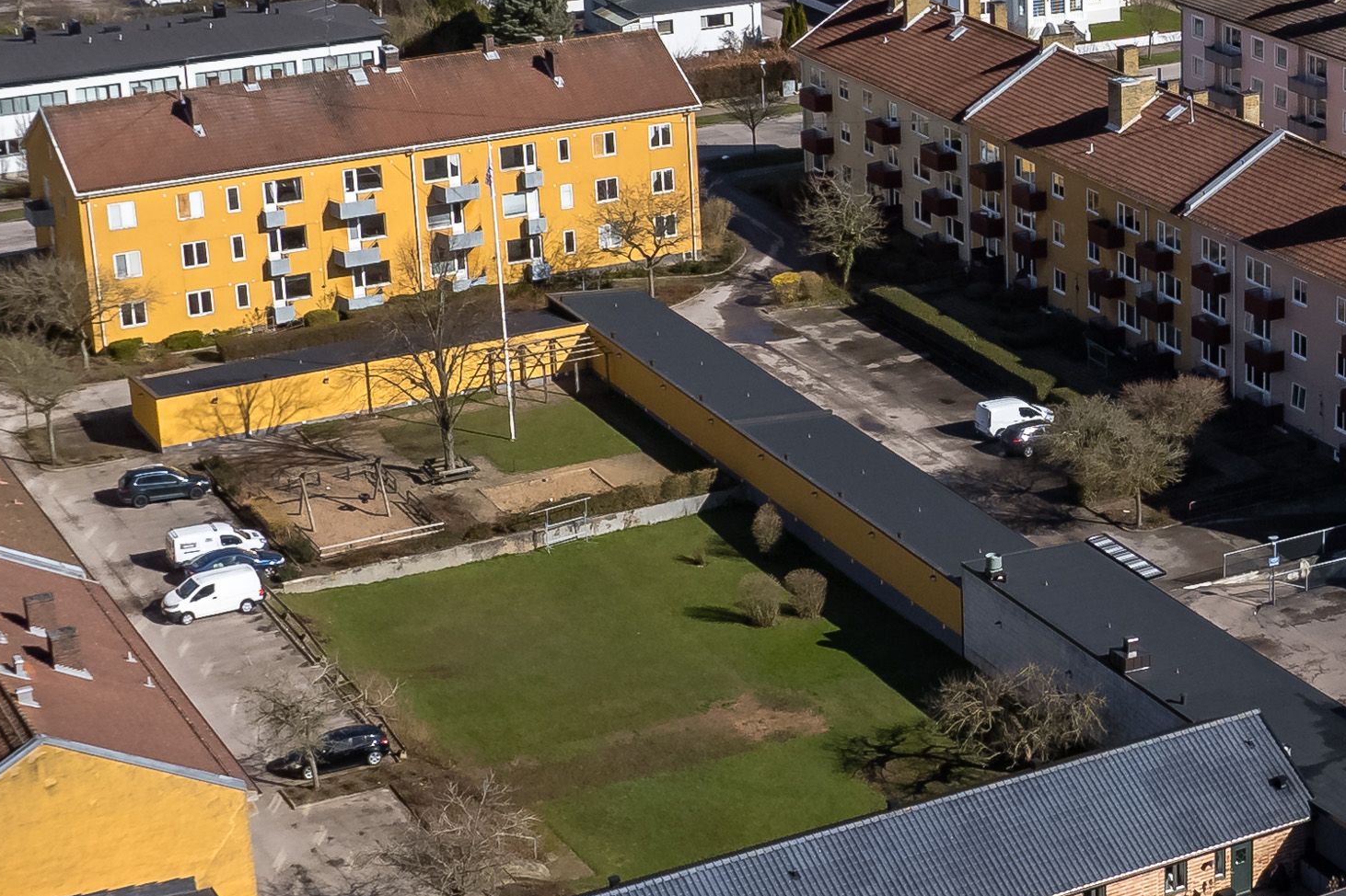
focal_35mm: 80
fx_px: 2990
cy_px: 287
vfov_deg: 17.0
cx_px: 1290
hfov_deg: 24.4
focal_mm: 8.38
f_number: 2.8
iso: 100
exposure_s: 1/6400
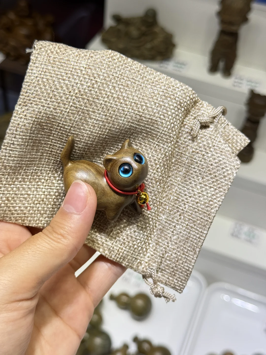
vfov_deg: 39.7
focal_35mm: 48
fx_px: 492
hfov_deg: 30.3
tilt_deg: -43.1
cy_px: 178
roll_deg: -7.2
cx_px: 133
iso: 64
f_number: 1.78
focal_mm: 6.76
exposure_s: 1/587
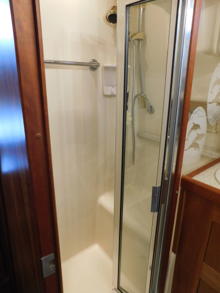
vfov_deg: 71.6
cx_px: 111
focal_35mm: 24
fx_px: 203
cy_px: 146
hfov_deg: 56.8
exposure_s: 1/30
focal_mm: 4
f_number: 3
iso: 400
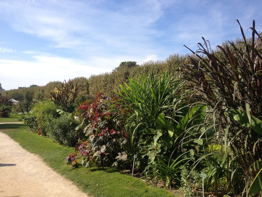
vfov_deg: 40.7
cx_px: 131
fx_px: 265
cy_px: 98
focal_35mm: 35
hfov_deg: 52.6
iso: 50
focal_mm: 4.28
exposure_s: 1/1200
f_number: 2.4
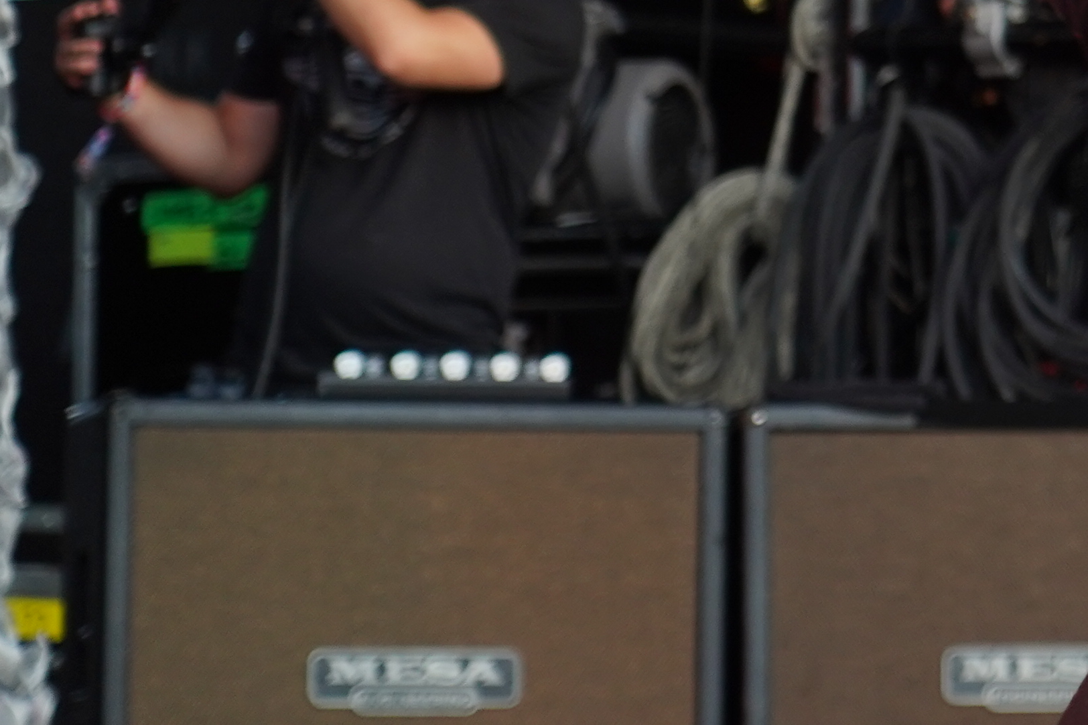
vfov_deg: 3.5
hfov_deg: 5.3
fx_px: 11723
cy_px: -584
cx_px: 1819
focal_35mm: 388
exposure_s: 1/125
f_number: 4
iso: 640
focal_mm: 105
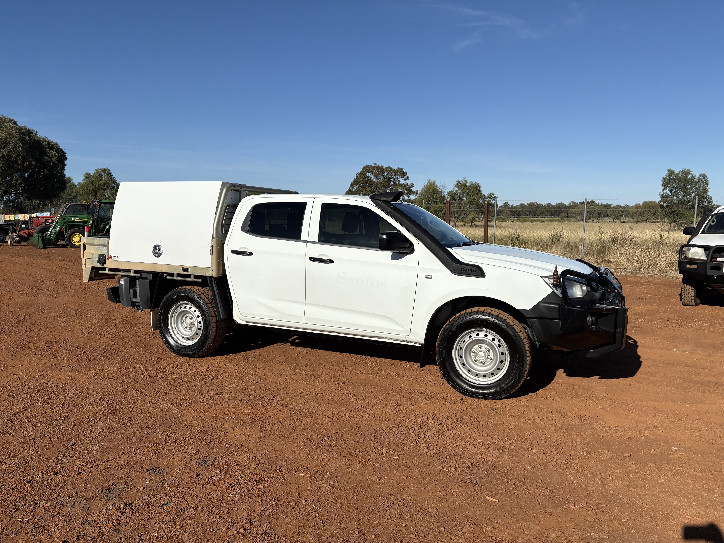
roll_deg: +0.9
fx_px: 544
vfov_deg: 53.1
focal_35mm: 26
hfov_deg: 67.3
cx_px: 362
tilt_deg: -4.4
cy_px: 272
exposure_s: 1/8850
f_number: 1.6
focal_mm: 5.96
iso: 50
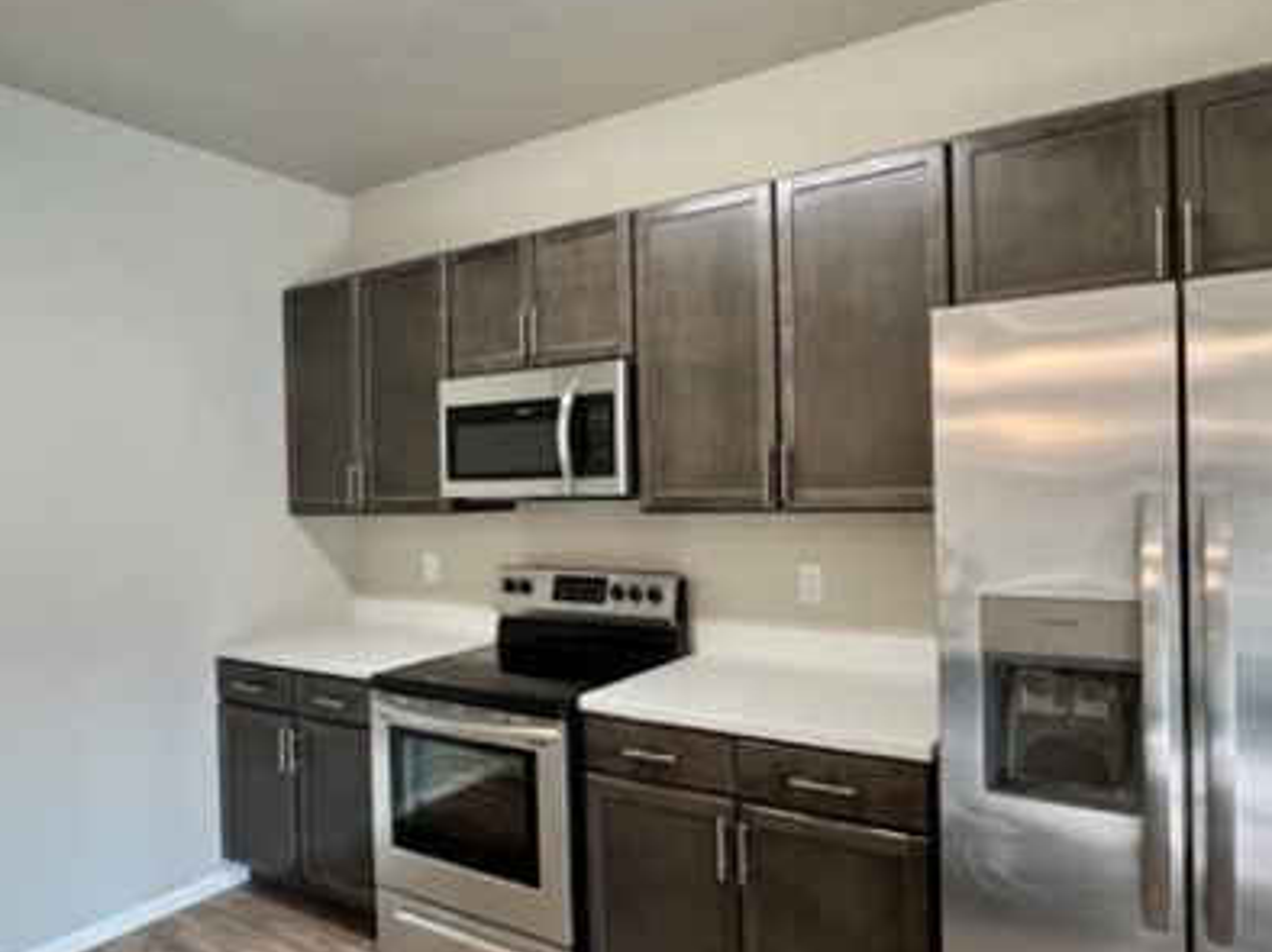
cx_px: 657
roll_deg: +1.0
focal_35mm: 22
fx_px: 808
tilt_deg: -1.1
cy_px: 503
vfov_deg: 61.0
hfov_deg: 76.4
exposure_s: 1/120
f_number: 1.8
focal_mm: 1.57
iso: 200
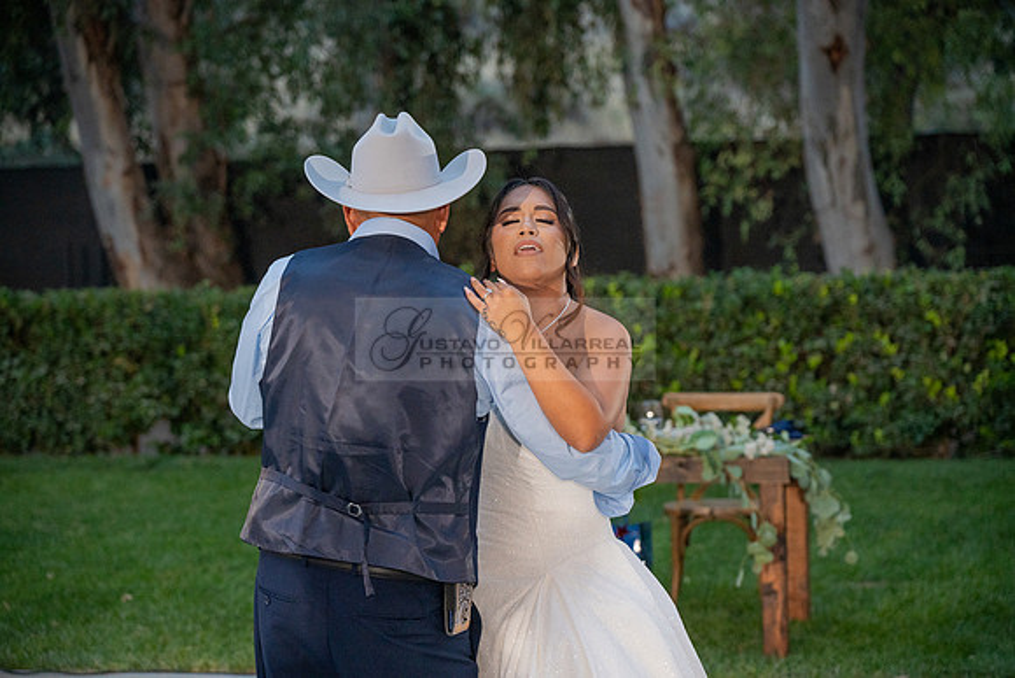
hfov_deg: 23.9
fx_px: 2397
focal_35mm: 85
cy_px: 339
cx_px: 508
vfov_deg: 16.1
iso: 1600
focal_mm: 85
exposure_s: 1/200
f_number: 4
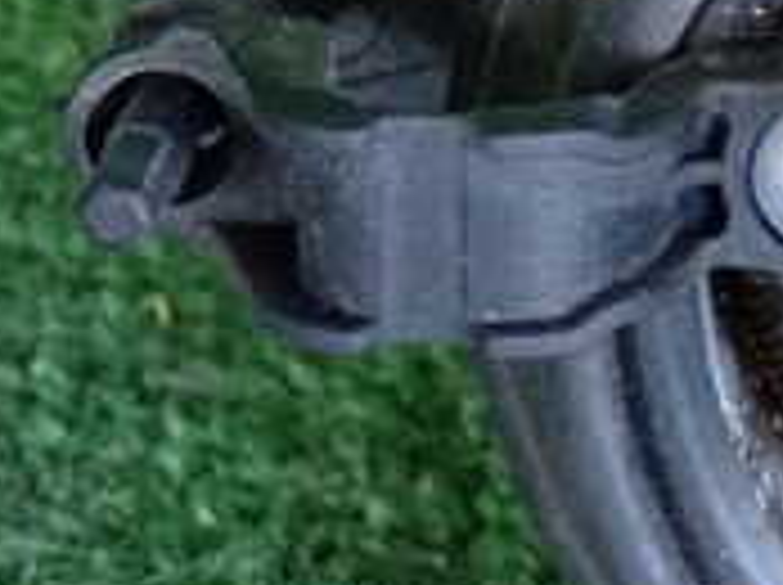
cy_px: 117
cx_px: 1170
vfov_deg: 6.0
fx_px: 5534
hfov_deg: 7.9
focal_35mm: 245
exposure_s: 1/125
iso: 1250
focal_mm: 12.73
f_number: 3.9
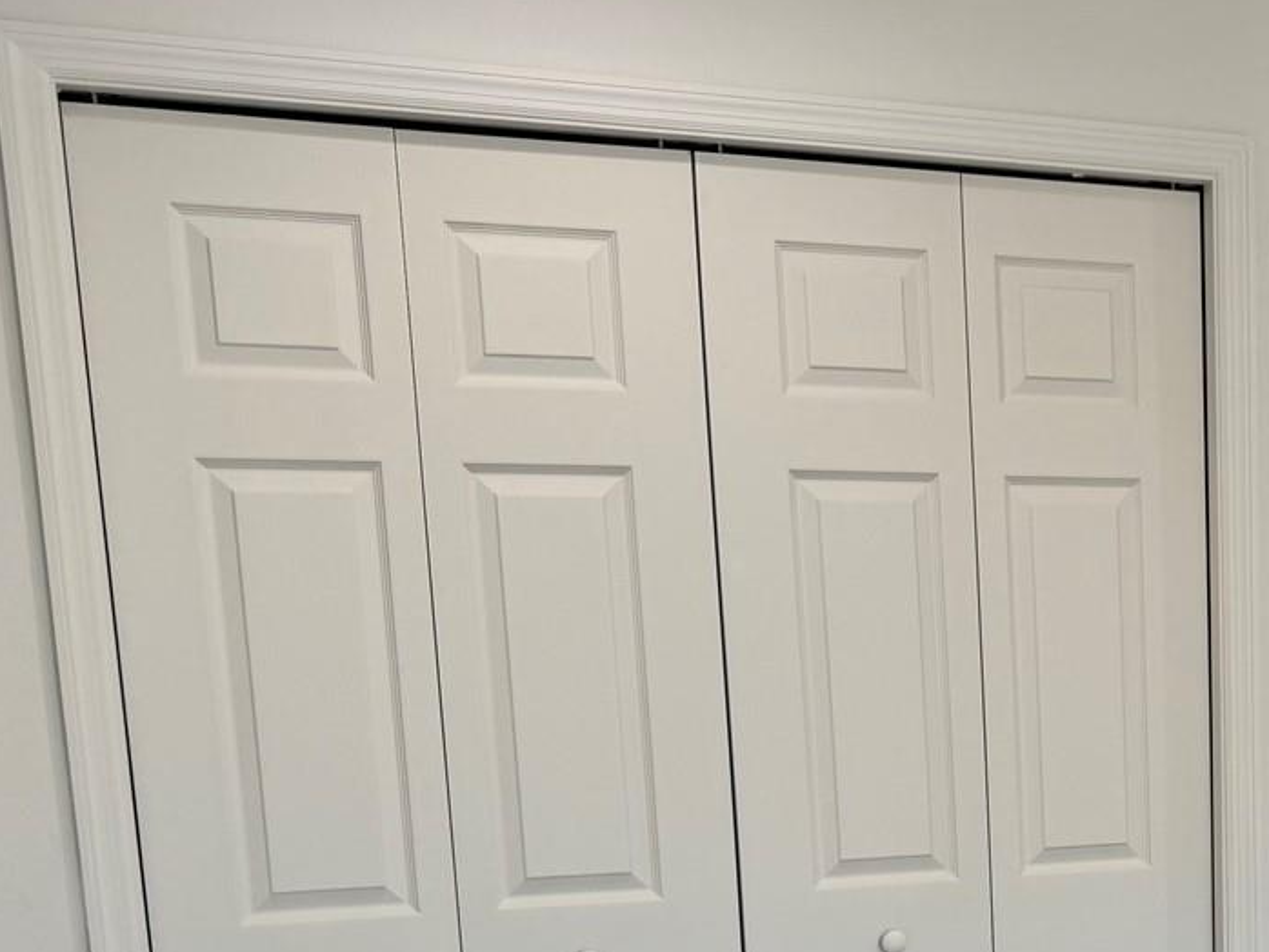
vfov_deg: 25.1
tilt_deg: -10.5
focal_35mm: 55
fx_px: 2017
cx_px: 1298
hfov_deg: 31.9
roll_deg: +0.0
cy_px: 979
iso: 64
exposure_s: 1/149
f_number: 1.78
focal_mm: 6.76
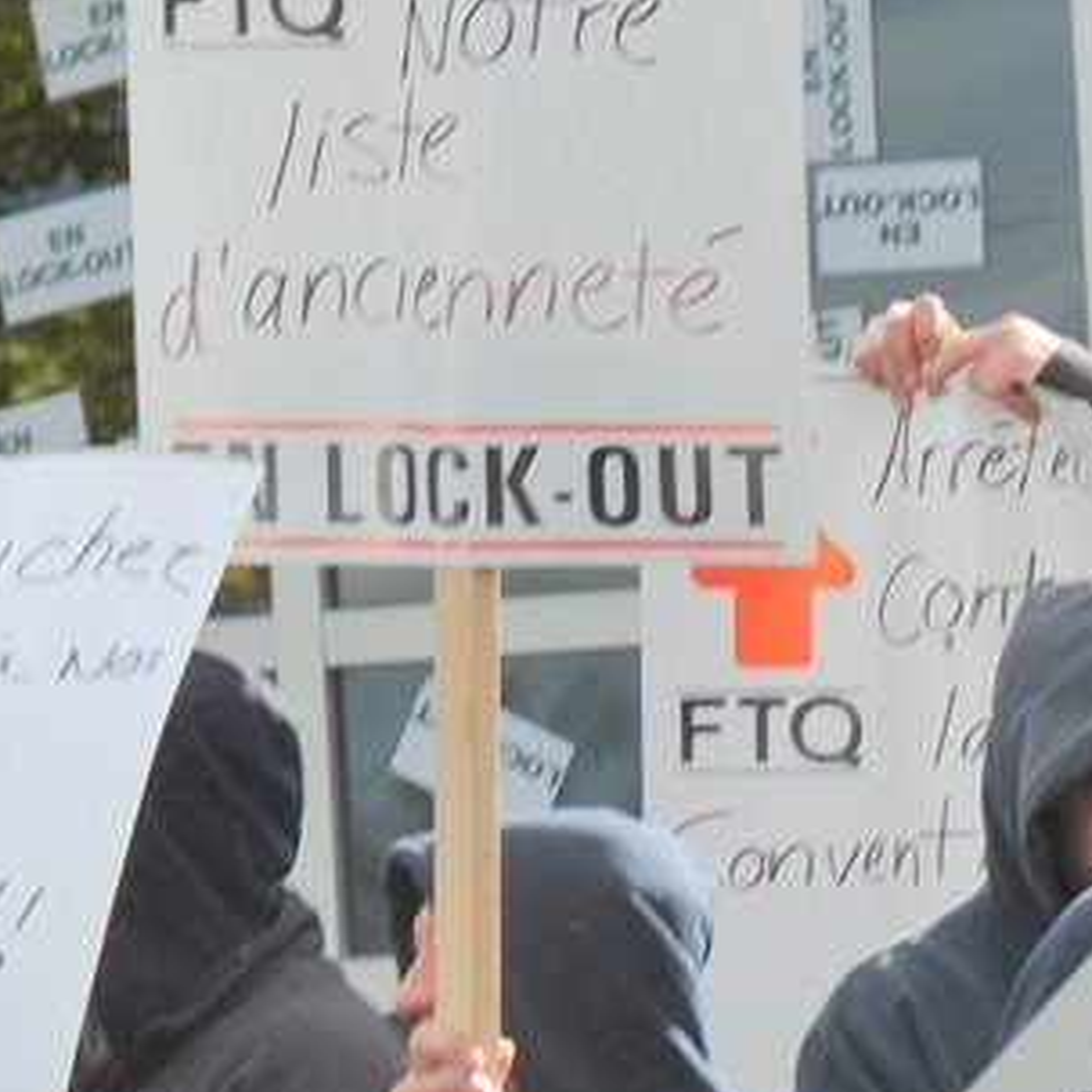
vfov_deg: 2.5
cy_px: 640
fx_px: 25170
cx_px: 425
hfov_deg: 2.5
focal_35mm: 705
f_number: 9
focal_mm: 105
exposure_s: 1/320
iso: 200
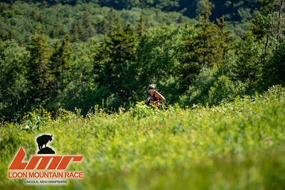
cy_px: 95
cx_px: 142
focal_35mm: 200
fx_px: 1584
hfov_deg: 10.3
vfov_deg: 6.9
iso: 100
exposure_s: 1/640
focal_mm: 200
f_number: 3.5
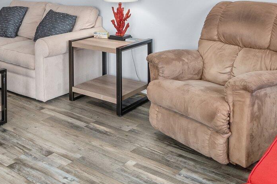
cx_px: 54
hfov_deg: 42.5
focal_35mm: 44
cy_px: -20
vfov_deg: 27.7
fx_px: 338
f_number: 8
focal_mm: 10
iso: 800
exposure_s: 1/8
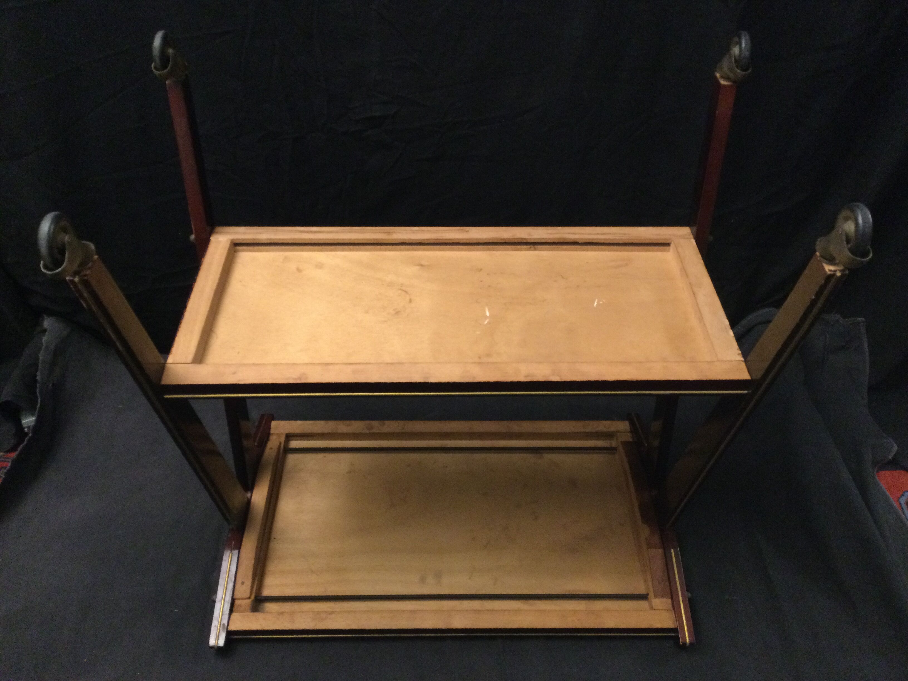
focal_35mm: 31
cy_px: 340
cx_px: 454
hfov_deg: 58.4
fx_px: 813
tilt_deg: -42.4
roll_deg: -1.2
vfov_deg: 45.4
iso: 400
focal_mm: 3.3
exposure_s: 1/17
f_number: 2.4
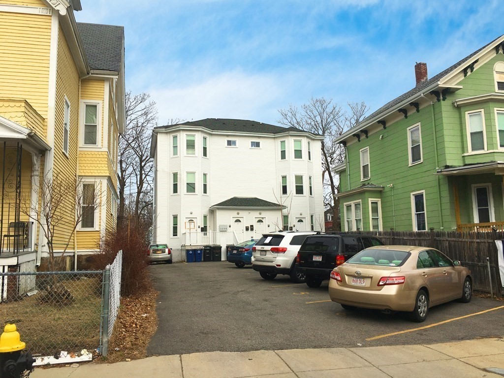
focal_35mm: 29
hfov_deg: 61.7
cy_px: 189
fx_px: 422
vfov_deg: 48.2
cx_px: 252
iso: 25
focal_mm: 4.15
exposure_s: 1/1326
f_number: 2.2
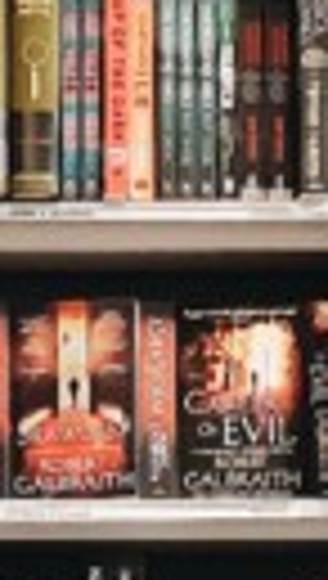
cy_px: 746
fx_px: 3232
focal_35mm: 210
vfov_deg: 10.0
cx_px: -76
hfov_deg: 5.8
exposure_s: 1/33
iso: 250
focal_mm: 4.3
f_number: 2.4
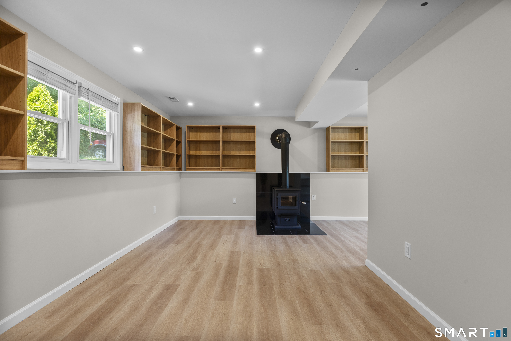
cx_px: 256
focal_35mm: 16
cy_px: 170
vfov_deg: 73.7
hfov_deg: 96.7
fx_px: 227
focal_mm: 16
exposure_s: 1.6
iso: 200
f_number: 9
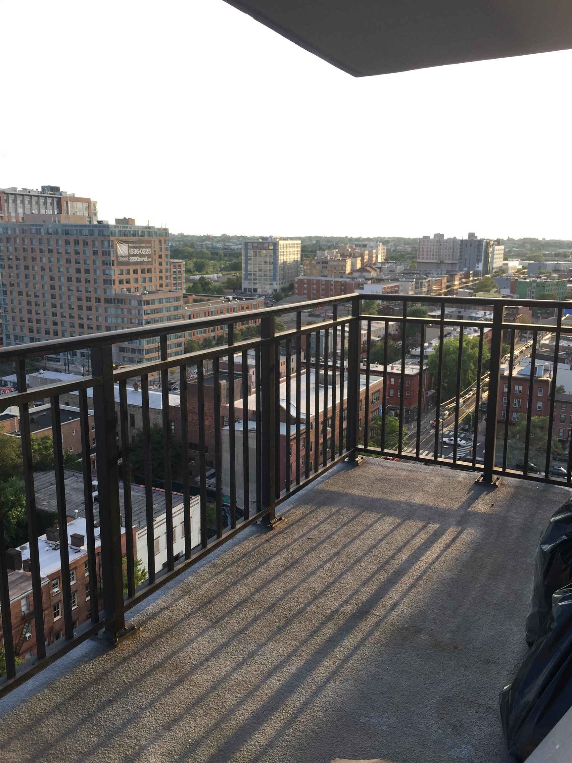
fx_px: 639
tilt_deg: -10.4
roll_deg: -0.8
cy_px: 382
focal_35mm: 29
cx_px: 286
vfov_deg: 61.7
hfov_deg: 48.2
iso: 32
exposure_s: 1/187
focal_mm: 4.15
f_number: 2.2
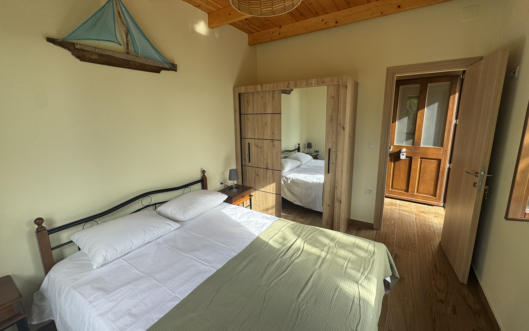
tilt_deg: -10.7
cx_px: 267
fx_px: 216
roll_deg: +0.5
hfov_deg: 101.5
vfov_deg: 74.7
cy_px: 155
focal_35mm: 15
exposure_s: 1/234
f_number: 2.2
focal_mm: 2.22
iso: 40
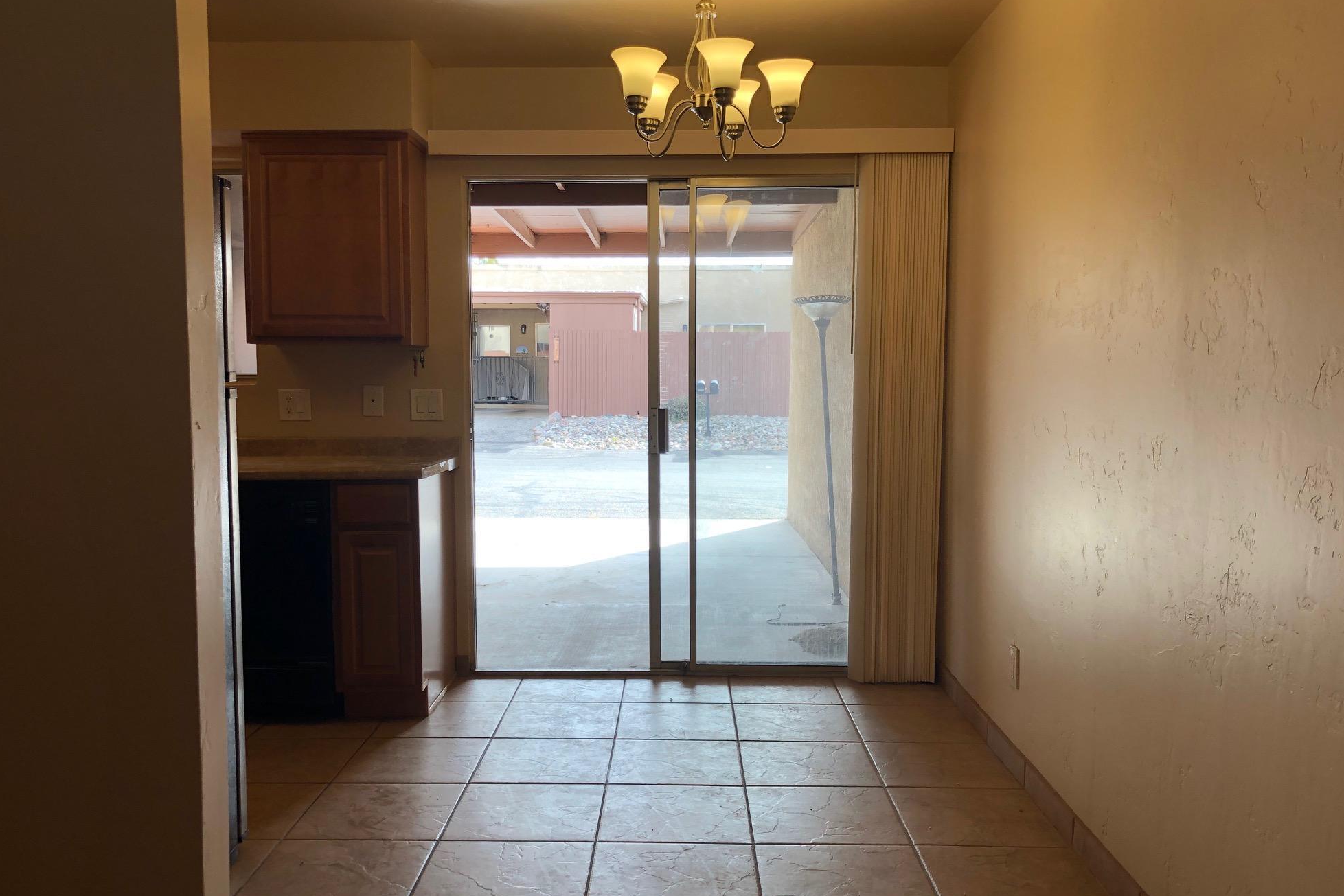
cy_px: 468
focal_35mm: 30
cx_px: 657
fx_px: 1120
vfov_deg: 43.6
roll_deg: +0.8
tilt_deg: -5.2
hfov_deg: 61.9
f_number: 1.8
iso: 25
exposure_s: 1/120
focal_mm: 4
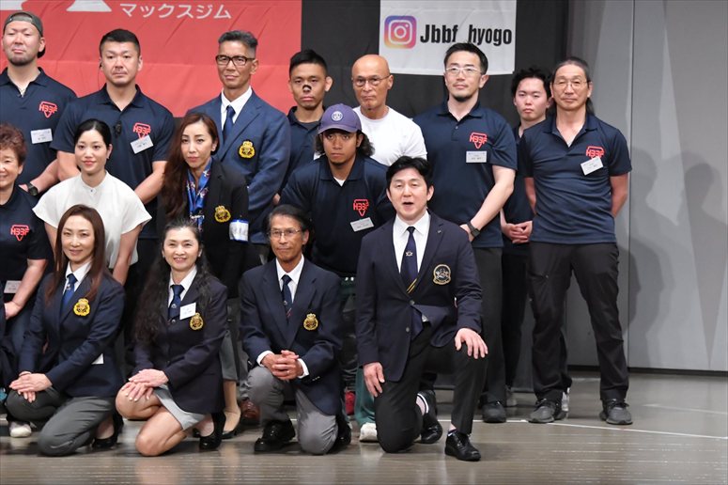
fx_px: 4083
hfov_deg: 10.2
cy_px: 242
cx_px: 364
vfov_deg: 6.8
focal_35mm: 202
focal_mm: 135
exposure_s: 1/400
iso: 6400
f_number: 5.6
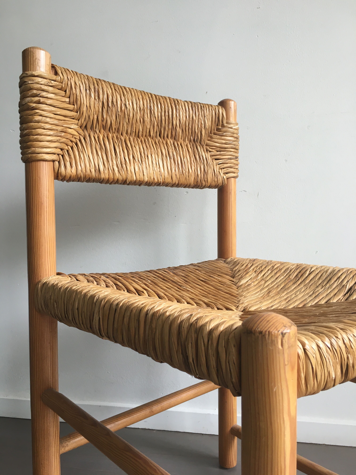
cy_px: 238
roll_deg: +0.1
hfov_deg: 48.2
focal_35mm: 29
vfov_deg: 61.7
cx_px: 178
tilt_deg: -4.4
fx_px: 398
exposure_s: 1/33
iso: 25
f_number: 2.2
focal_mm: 4.15
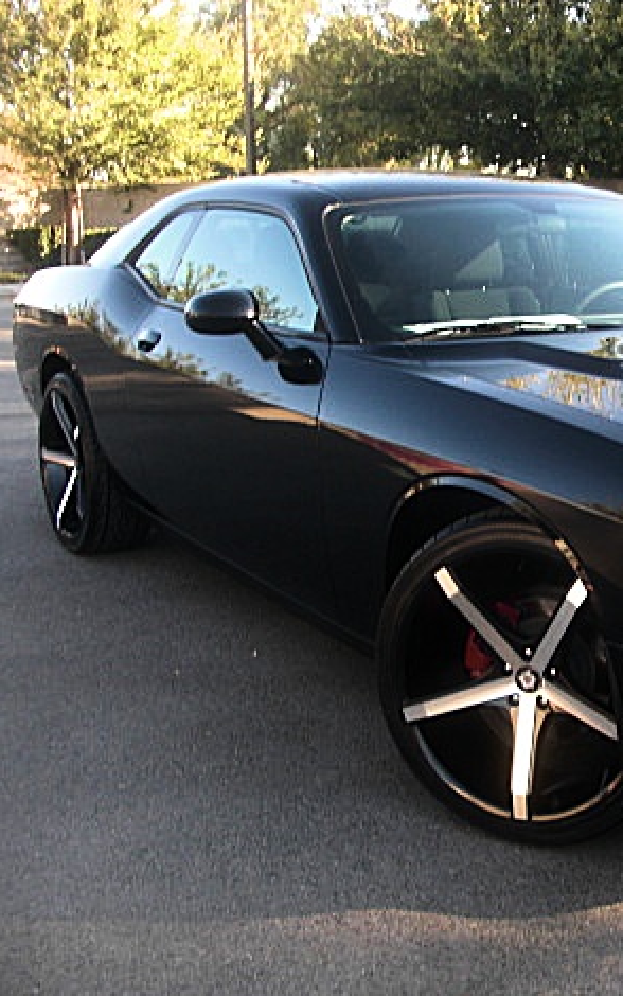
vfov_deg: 38.9
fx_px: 1412
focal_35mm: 52
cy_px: 490
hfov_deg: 23.9
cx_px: 606
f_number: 2.8
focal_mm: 6.3
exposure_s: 1/80
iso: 50
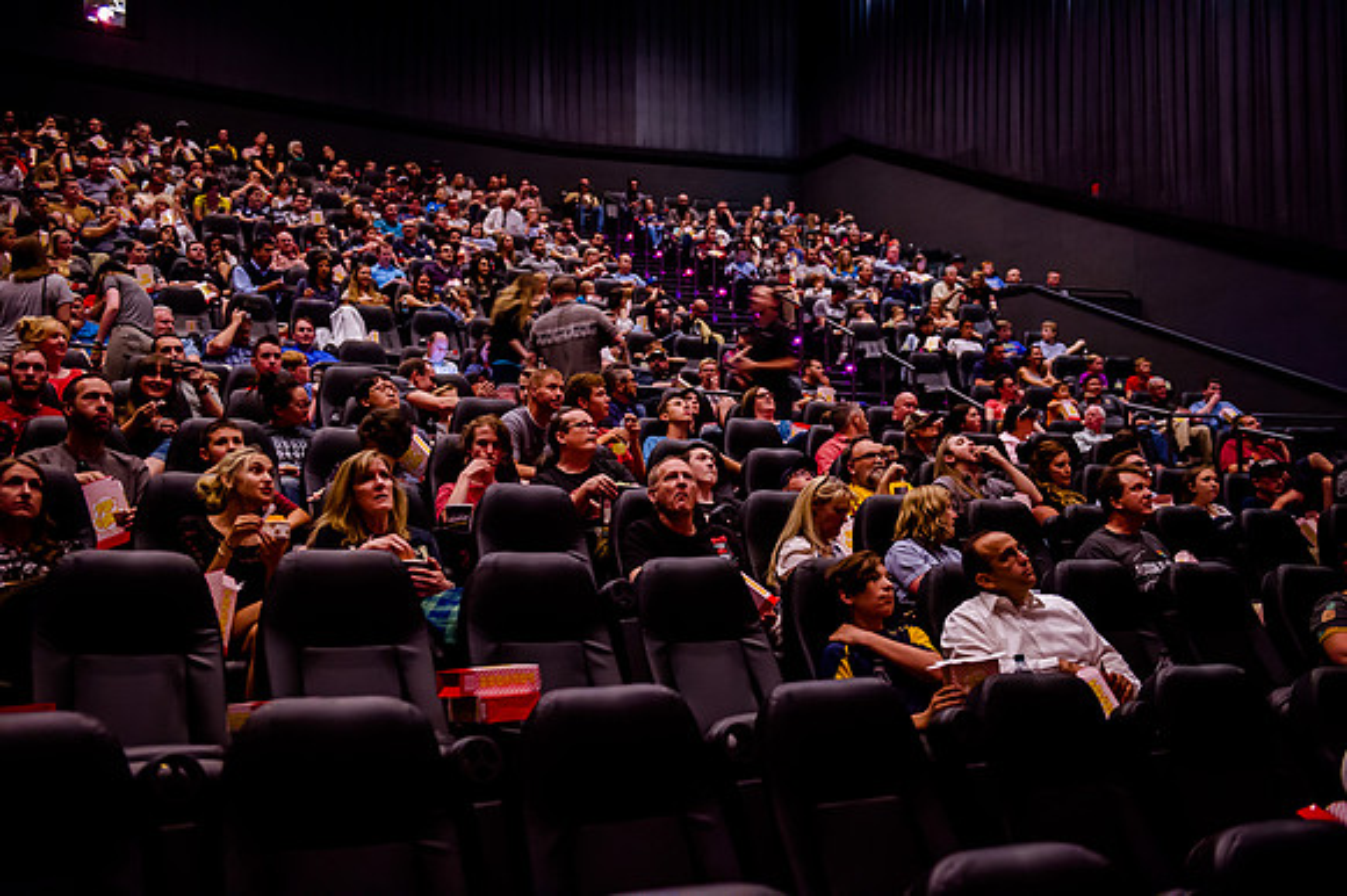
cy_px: 448
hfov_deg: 48.5
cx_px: 674
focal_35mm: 40
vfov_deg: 33.4
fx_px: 1496
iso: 4000
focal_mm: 40
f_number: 2.8
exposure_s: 1/25
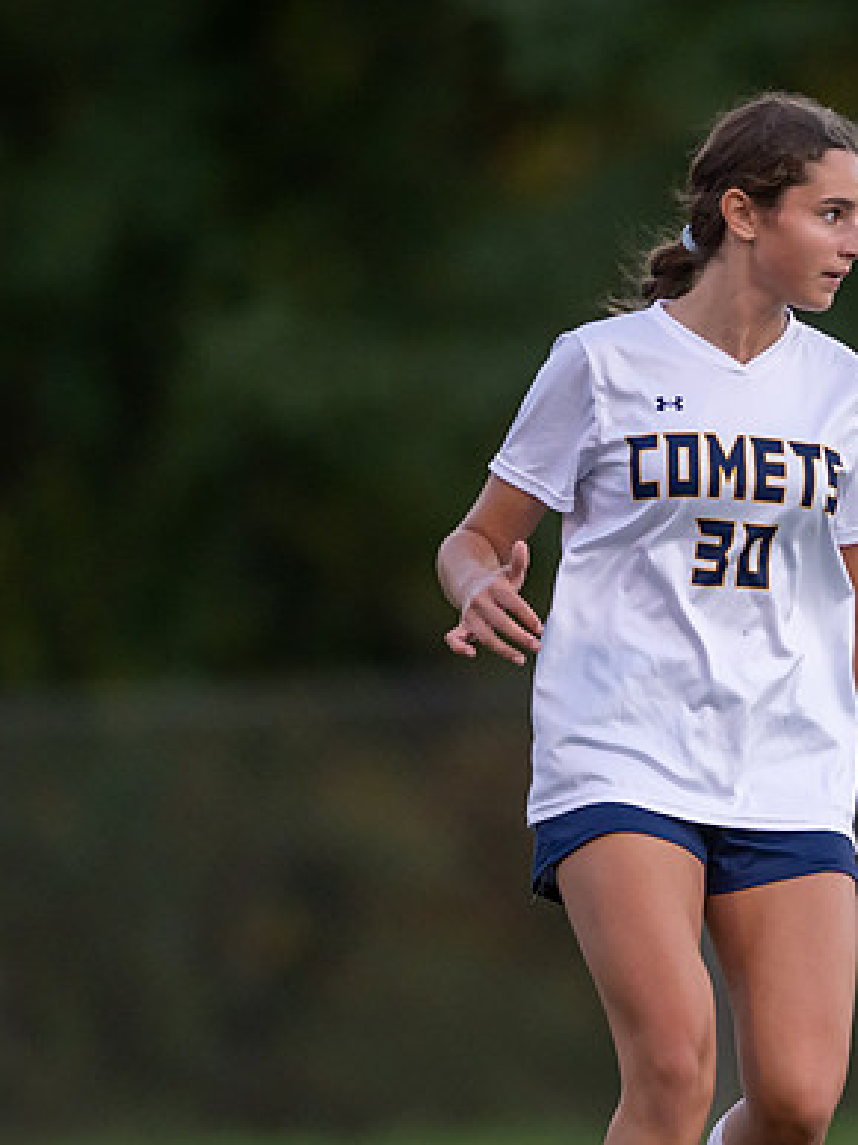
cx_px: 755
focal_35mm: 730
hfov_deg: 2.0
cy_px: 761
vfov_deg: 2.7
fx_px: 24139
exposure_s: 1/1600
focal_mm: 300
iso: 1100
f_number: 2.8
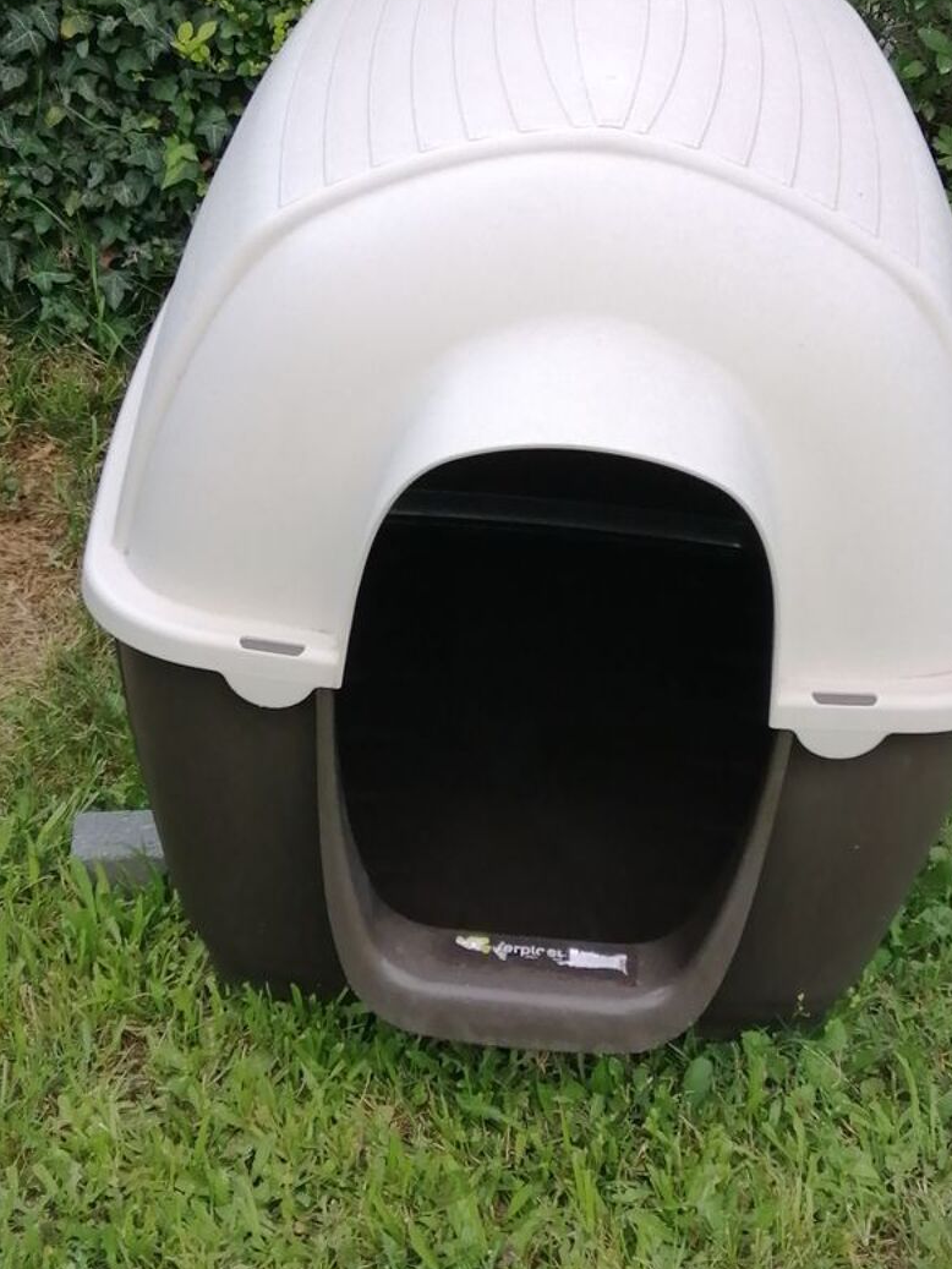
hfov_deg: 23.3
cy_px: 523
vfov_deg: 30.7
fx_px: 2310
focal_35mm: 63
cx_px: 532
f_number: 1.8
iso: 50
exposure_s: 1/312
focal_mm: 3.6
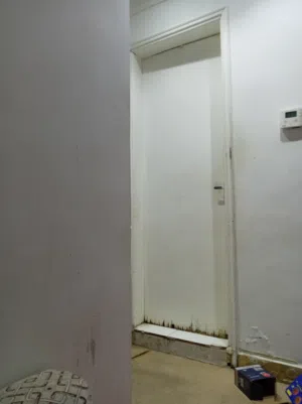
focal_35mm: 27
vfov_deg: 65.4
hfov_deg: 51.3
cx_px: 151
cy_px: 202
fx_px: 315
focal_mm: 4.05
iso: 664
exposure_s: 1/25
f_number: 1.8
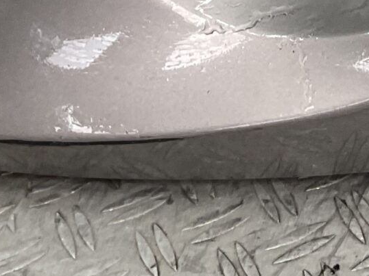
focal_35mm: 138
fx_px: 1470
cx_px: 354
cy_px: -355
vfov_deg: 9.7
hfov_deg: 14.1
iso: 40
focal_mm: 3
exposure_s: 1/100
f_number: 1.8
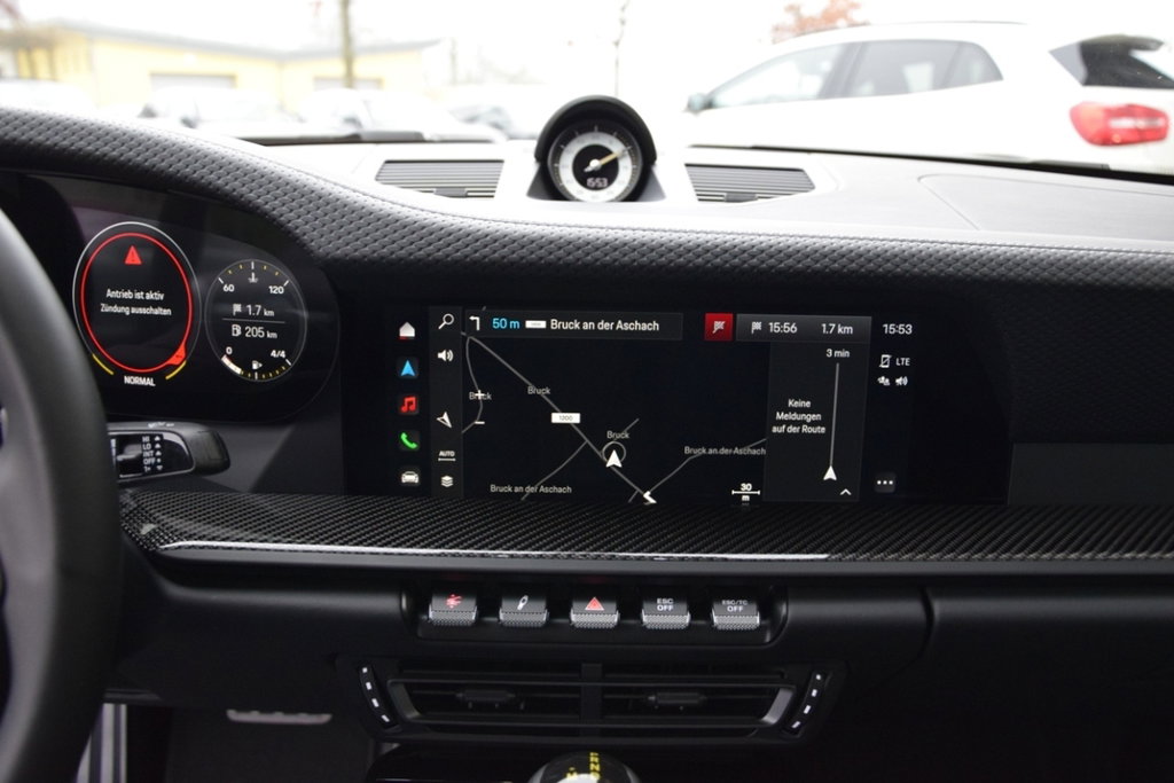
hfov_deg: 59.5
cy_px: 392
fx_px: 1027
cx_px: 587
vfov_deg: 41.7
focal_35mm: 32
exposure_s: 1/60
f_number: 3.8
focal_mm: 21
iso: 2000
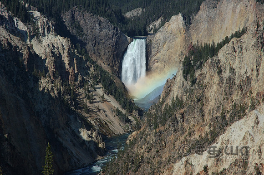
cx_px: 132
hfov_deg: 19.5
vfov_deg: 13.0
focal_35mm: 105
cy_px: 88
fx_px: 770
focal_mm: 70
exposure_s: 1/250
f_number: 8
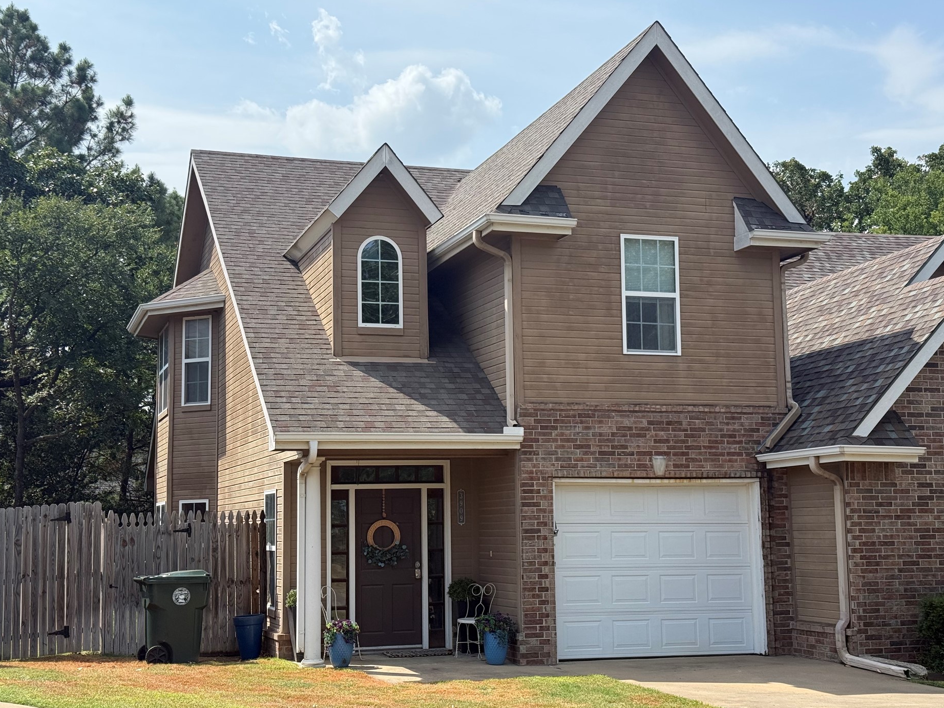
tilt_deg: +6.6
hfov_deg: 38.2
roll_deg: +0.3
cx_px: 469
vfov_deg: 29.1
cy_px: 355
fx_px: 1363
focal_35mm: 50
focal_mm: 6.76
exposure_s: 1/4878
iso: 80
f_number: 1.78
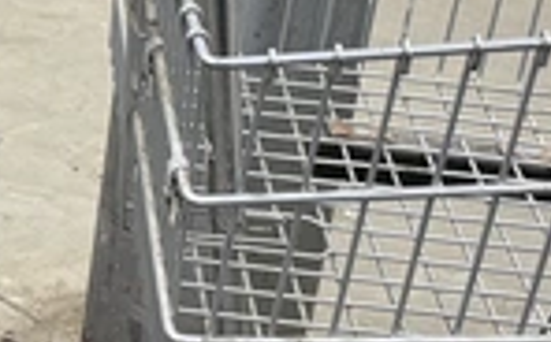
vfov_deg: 10.1
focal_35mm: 129
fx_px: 1934
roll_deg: -4.5
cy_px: 236
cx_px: -89
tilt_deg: -28.8
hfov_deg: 15.7
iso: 250
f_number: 1.78
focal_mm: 6.76
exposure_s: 1/60
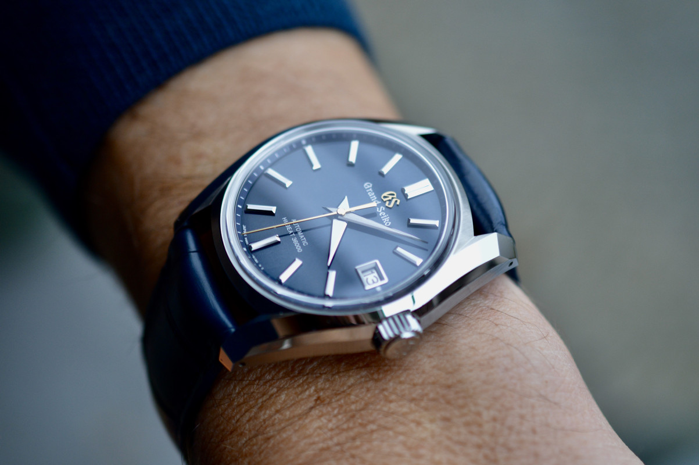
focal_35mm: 60
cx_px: 350
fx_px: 1164
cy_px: 232
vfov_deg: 22.6
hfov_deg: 33.4
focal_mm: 40
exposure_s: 1/60
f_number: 3.2
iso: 400
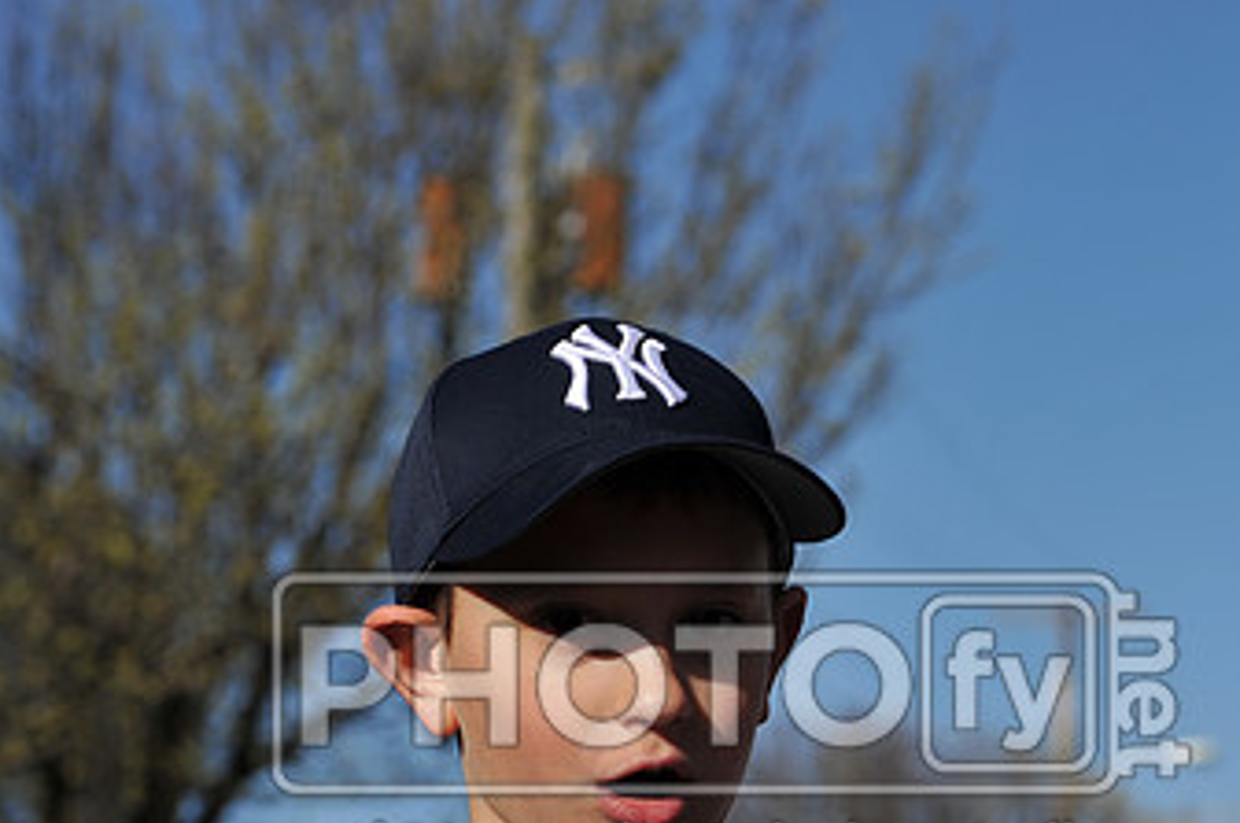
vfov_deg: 11.2
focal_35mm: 121
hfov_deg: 16.9
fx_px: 4162
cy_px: 709
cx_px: 712
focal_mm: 70
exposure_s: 1/2000
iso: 200
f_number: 5
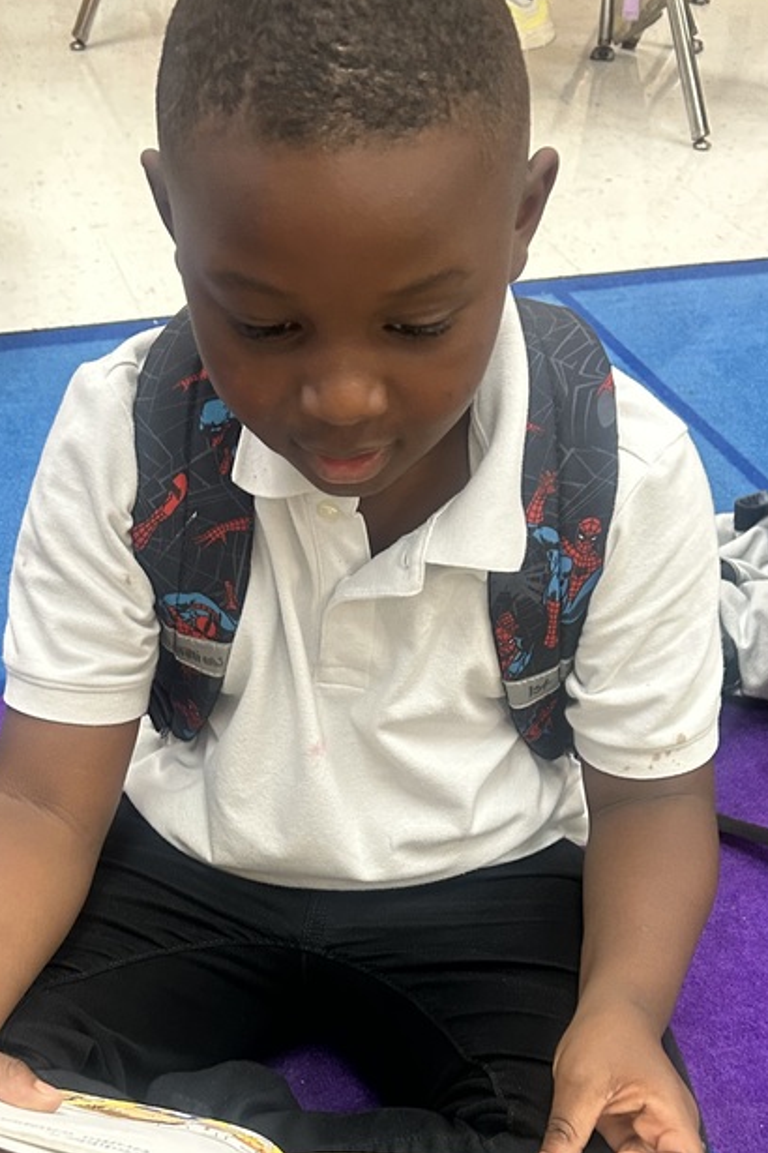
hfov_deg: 29.8
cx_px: 347
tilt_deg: -39.8
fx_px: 1440
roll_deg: -4.7
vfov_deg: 42.8
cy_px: 804
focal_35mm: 45
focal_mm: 5.7
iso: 320
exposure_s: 1/60
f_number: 1.5
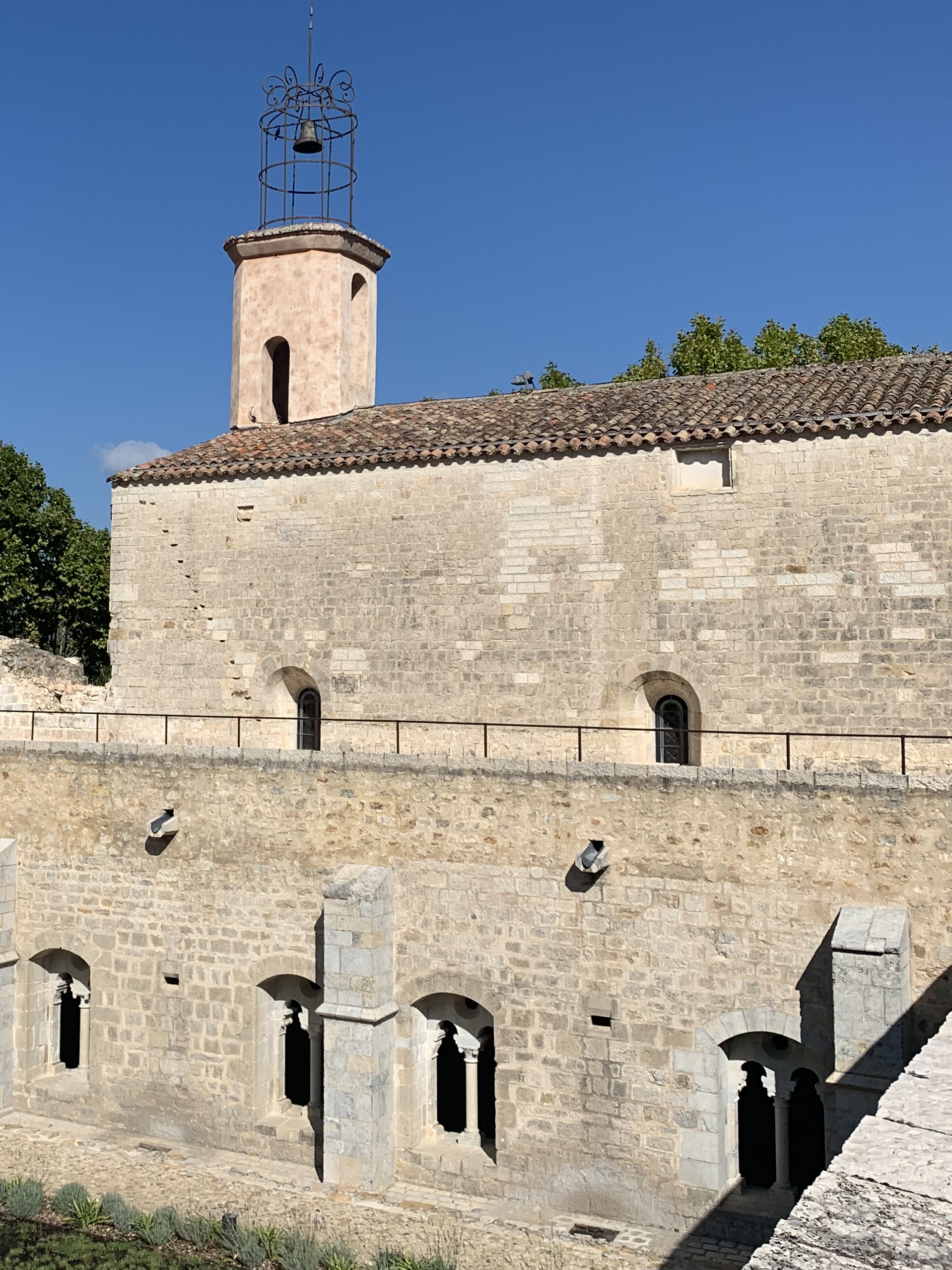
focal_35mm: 41
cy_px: 570
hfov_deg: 34.2
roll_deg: -0.5
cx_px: 209
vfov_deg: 45.7
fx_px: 1503
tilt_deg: +4.3
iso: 25
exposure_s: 1/4464
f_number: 1.8
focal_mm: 4.25
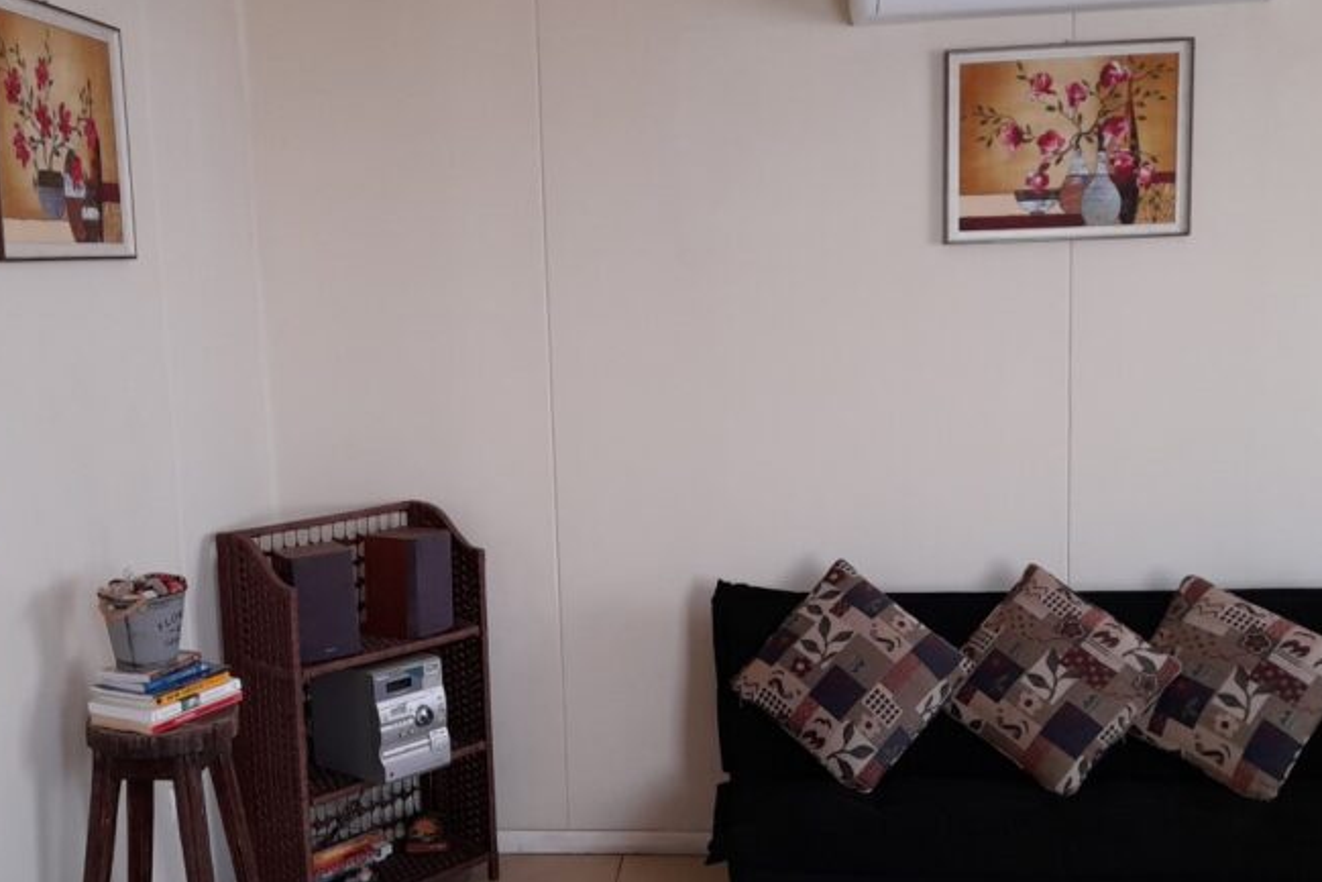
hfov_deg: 47.3
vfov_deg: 32.6
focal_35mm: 41
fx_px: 1506
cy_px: 477
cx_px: 593
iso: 160
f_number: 2
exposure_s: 1/50
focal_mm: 4.6
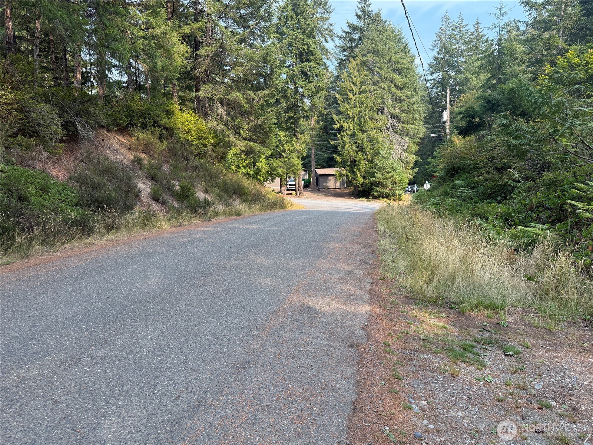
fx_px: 411
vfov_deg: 56.8
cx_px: 296
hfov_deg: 71.6
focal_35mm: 24
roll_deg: +1.1
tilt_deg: -8.3
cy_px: 222
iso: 100
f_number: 1.78
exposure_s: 1/1139
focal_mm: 6.76
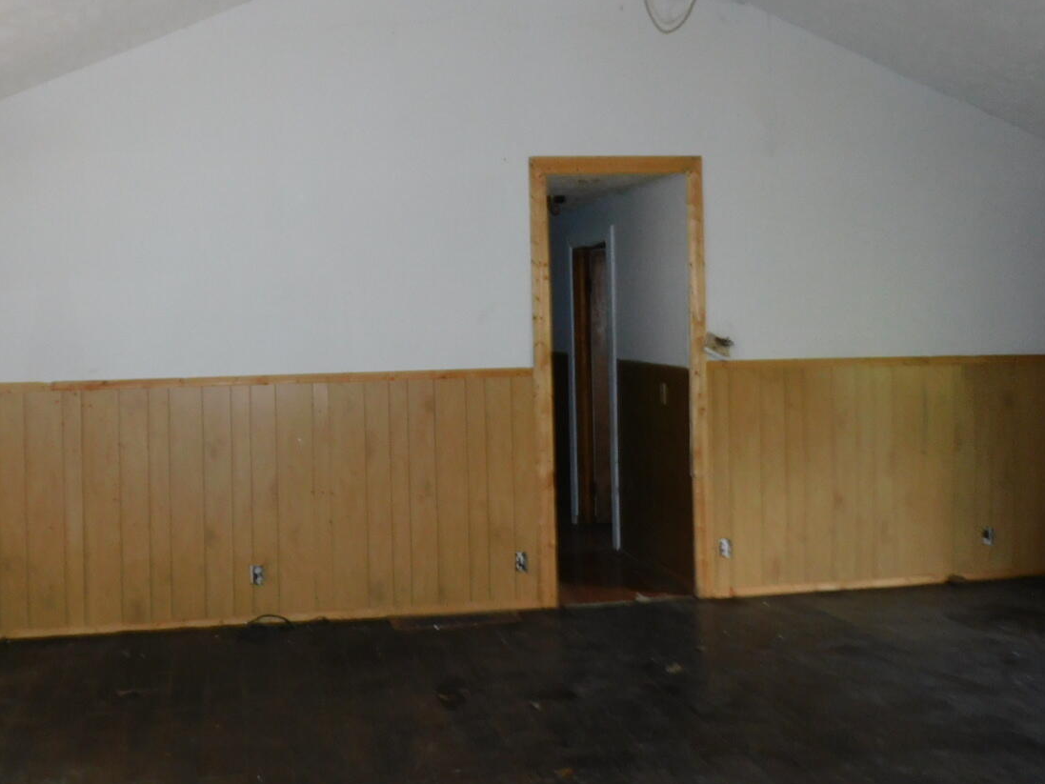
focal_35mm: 35
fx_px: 1057
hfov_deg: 52.1
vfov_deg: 40.5
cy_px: 310
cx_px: 394
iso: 200
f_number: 3.3
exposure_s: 1/30
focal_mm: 4.3
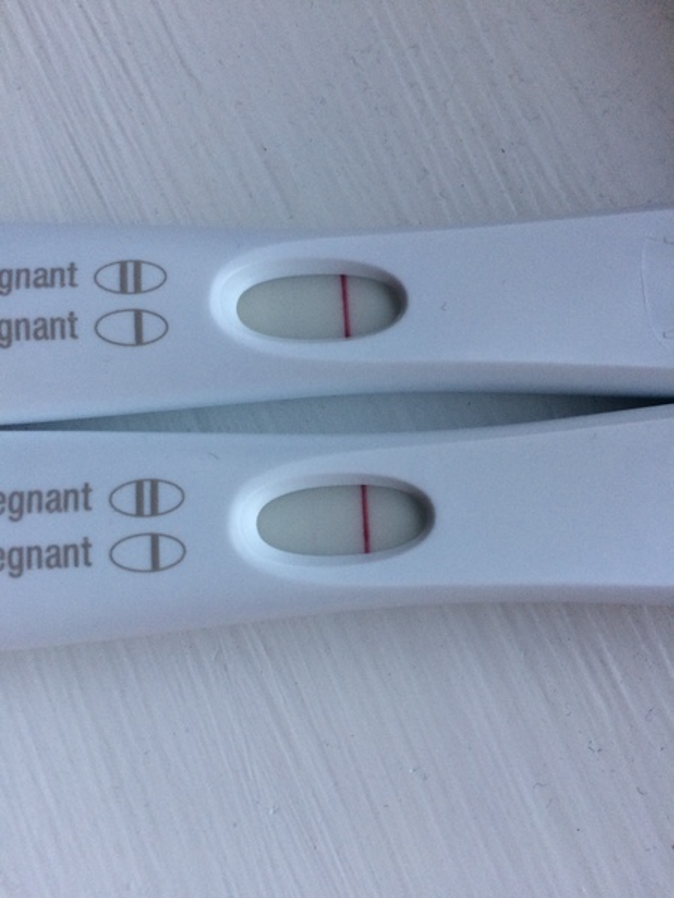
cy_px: 449
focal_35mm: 29
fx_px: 753
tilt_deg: -79.7
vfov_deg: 61.7
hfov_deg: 48.2
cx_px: 337
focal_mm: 4.15
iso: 64
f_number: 2.2
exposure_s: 1/33
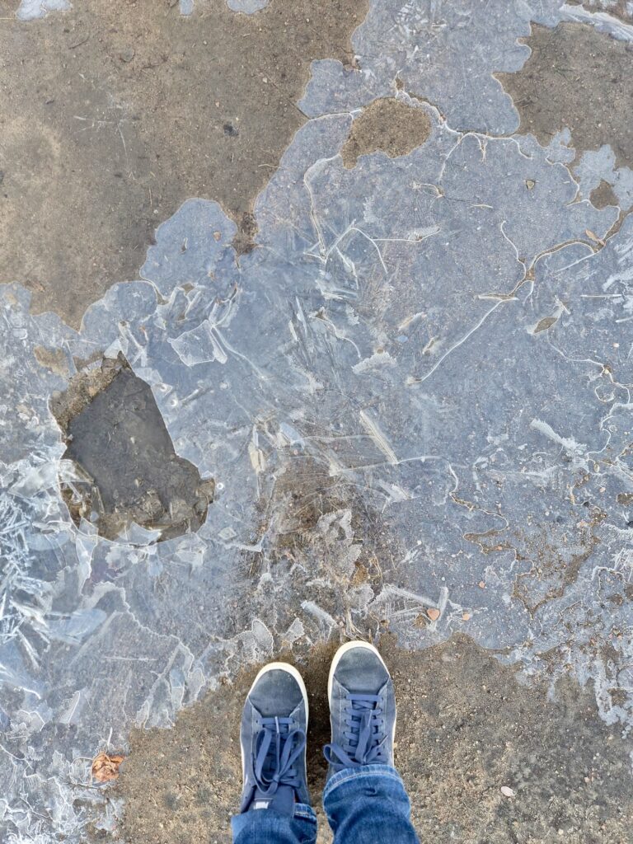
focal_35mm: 23
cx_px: 316
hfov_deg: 58.9
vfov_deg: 73.9
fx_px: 561
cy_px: 422
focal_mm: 5.4
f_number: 1.8
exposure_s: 1/180
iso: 160
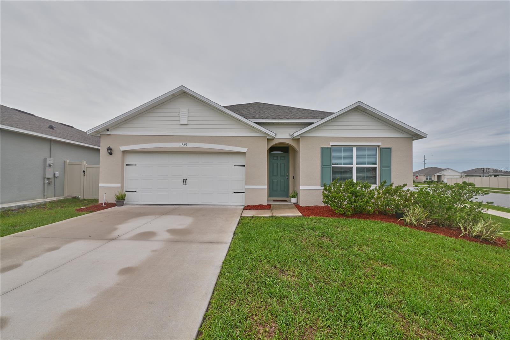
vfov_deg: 81.2
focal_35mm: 14
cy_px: 170
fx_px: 198
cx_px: 255
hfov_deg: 104.3
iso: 100
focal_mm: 14
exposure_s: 1/200
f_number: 7.1
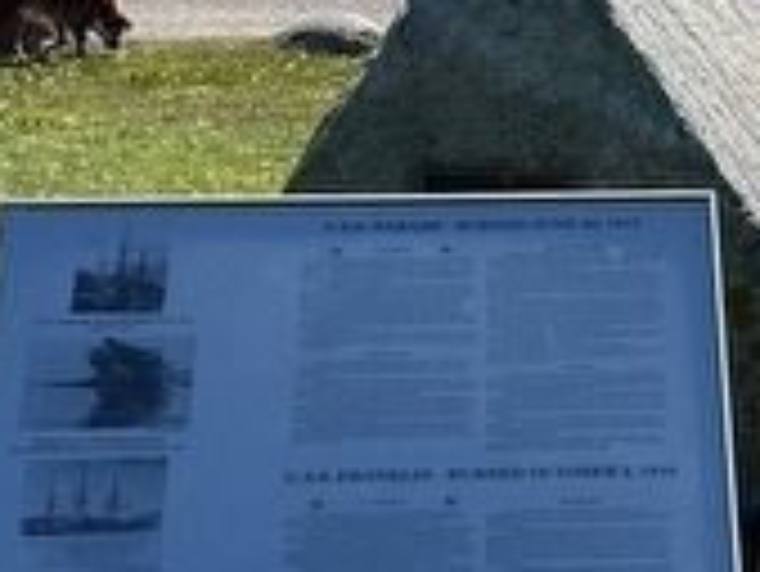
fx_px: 2702
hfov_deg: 15.9
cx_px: 630
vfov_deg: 12.1
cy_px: 234
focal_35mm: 123
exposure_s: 1/4831
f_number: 1.5
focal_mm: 5.7
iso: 50
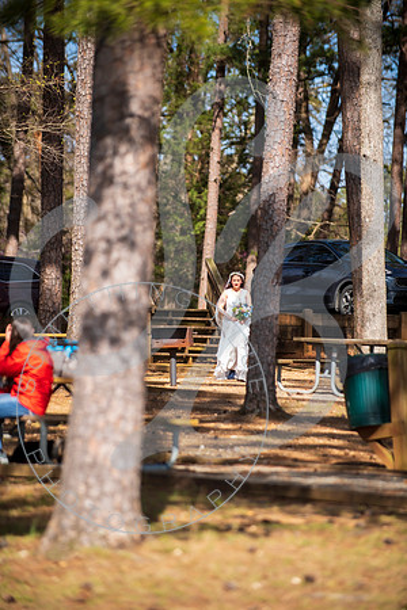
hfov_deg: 6.9
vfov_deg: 10.3
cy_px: 305
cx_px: 204
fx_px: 3391
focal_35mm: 200
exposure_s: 1/640
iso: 100
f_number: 2.8
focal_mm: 200
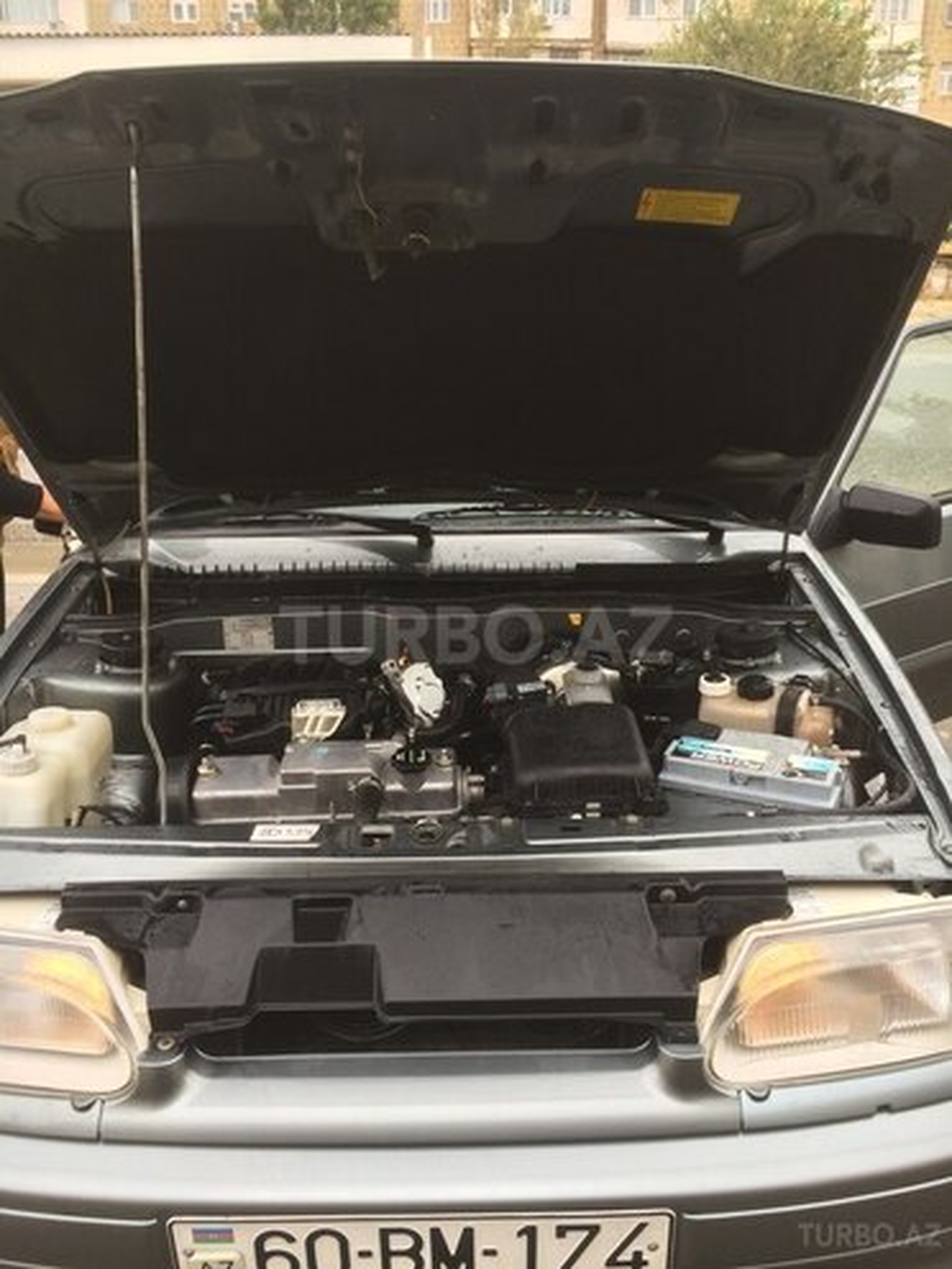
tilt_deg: -23.8
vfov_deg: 61.7
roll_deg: -1.7
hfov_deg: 48.2
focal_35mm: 29
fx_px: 1063
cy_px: 634
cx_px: 476
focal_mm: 4.15
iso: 50
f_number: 2.2
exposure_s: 1/100
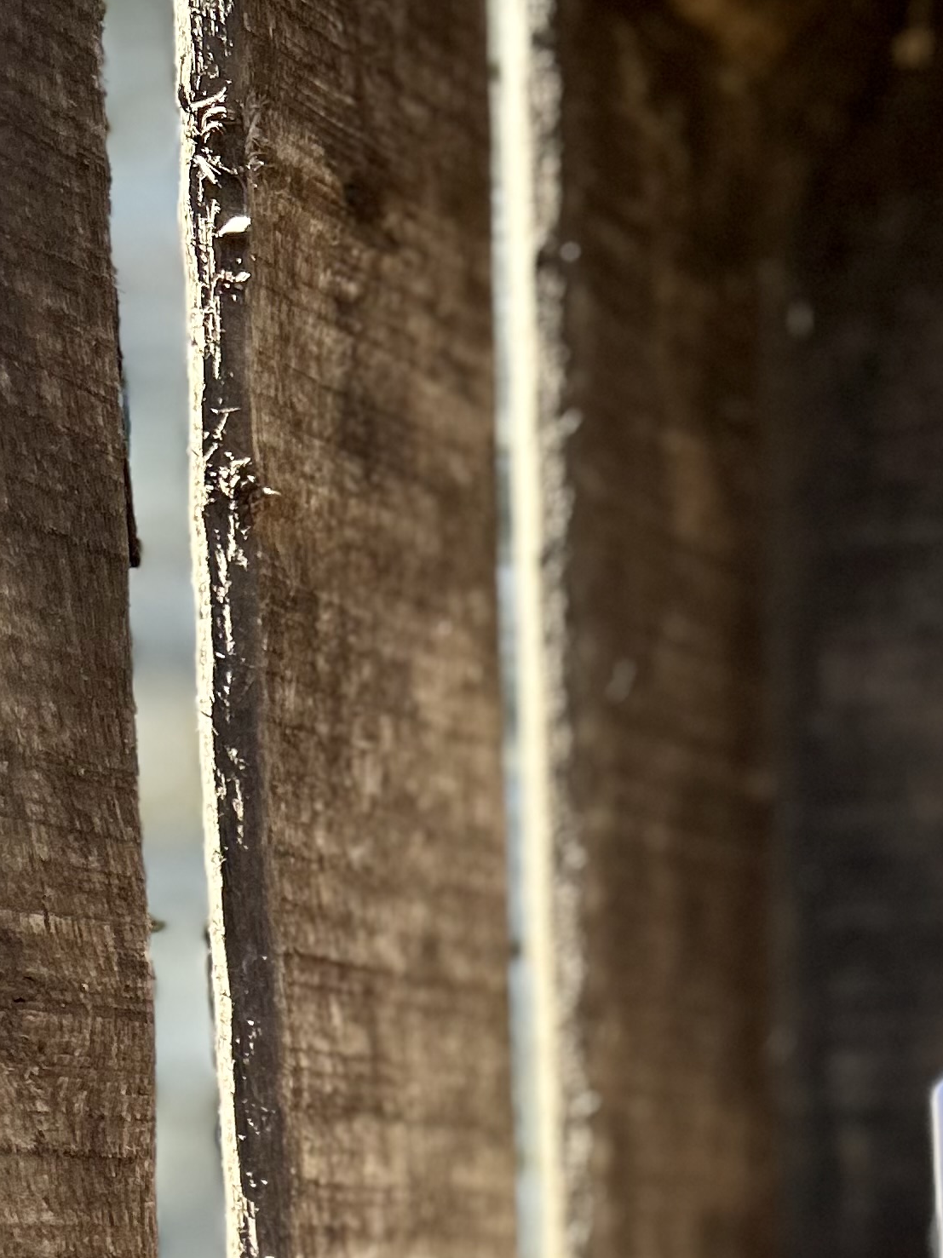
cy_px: 1485
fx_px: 2580
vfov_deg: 24.9
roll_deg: -0.3
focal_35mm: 71
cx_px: 1119
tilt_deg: -5.2
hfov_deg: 19.5
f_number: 1.5
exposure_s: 1/1171
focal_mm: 5.7
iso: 50
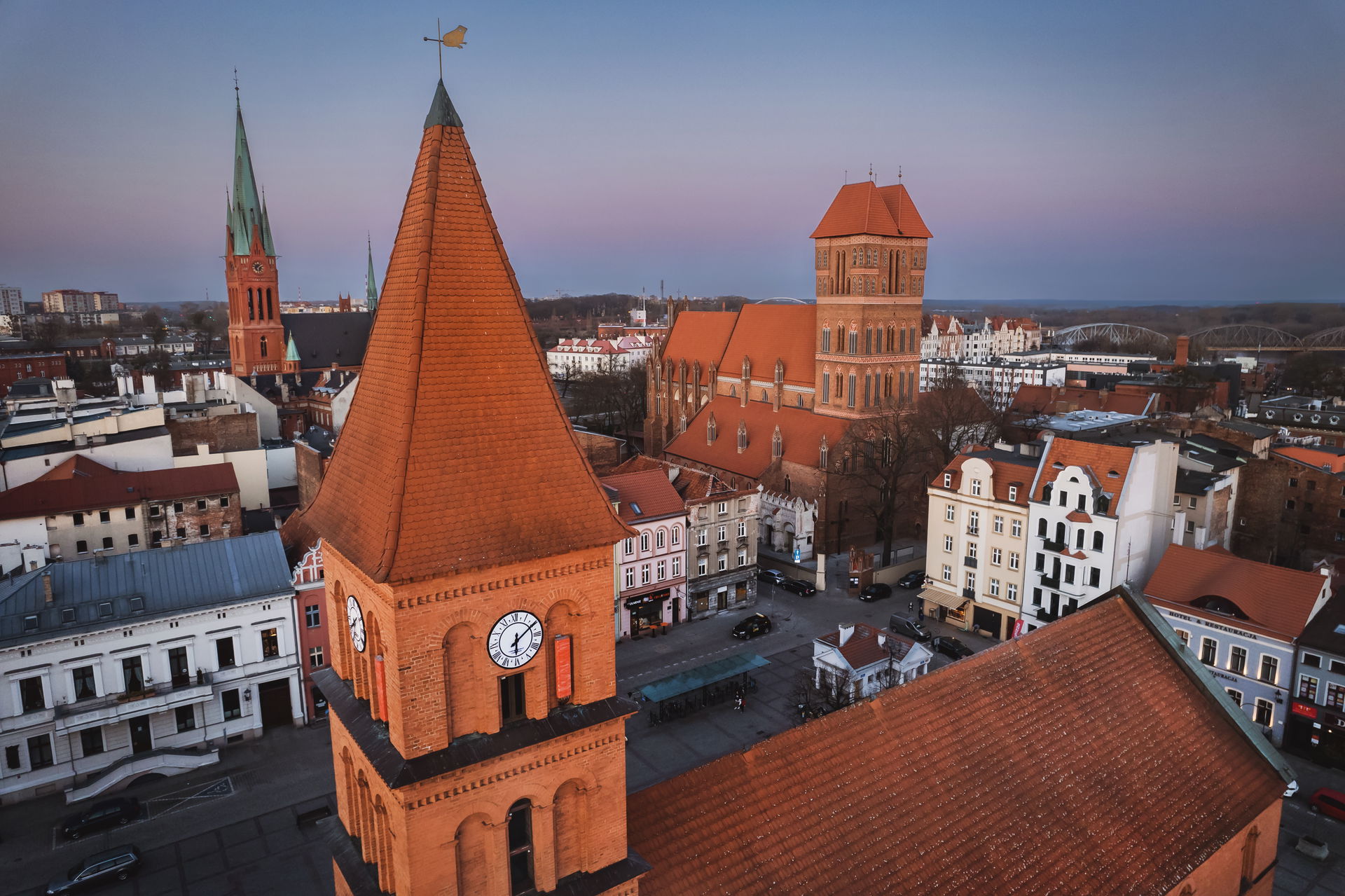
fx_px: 822
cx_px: 672
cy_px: 448
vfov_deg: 57.2
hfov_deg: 78.6
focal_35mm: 22
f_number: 2.8
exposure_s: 1/120
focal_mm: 8.38
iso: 400
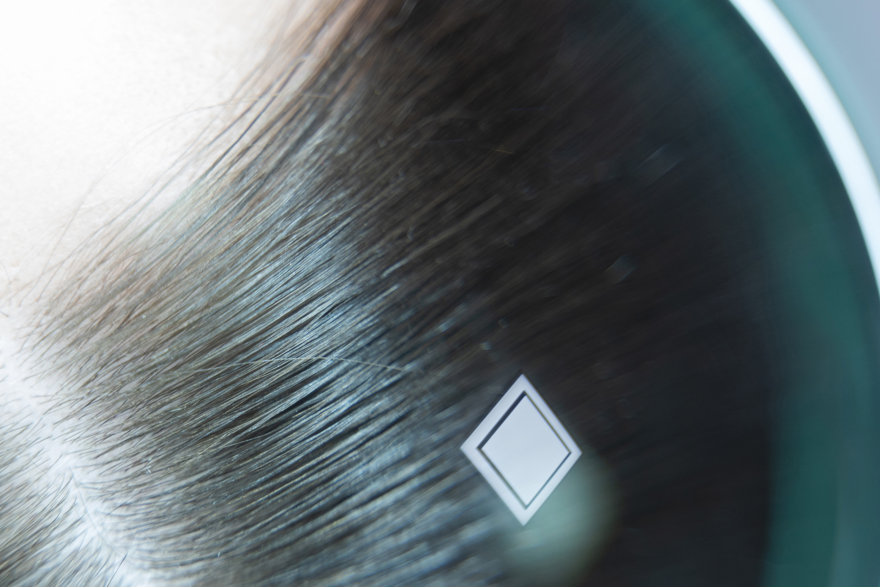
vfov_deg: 9.4
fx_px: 3544
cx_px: 146
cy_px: 544
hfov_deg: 14.1
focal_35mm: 145
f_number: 2.8
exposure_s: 1/125
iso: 400
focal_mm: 75
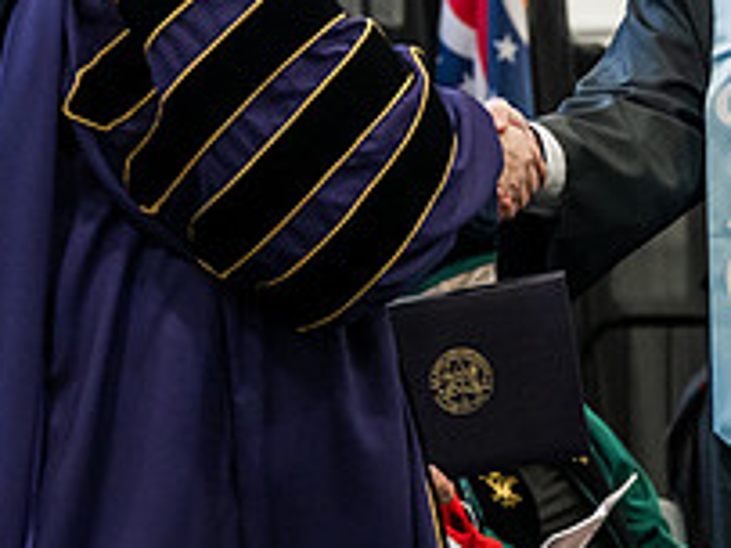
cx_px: 501
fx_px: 4939
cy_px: 41
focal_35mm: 234
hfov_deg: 8.5
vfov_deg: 6.3
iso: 4000
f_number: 4.5
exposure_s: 1/200
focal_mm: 85
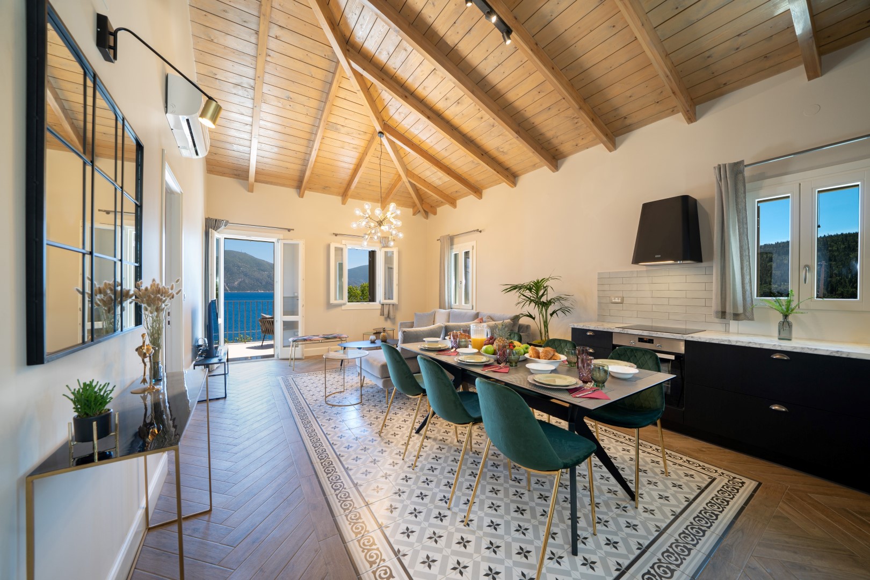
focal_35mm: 12
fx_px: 290
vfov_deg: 90.0
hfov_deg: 112.6
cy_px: 290
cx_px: 435
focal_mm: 12
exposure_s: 1/250
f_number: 8
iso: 100
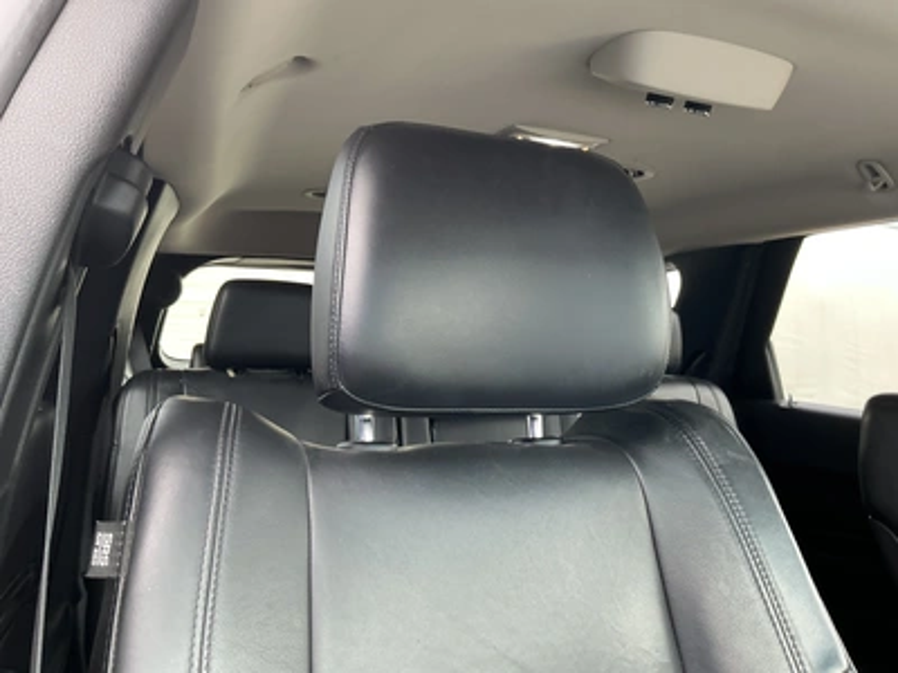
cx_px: 449
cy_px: 336
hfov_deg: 63.4
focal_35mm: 28
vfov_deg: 49.7
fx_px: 726
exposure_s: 1/87
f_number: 1.8
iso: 64
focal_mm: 3
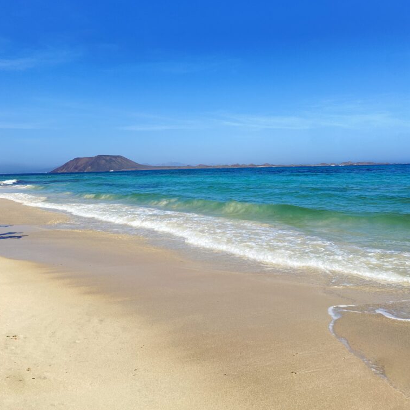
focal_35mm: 31
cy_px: 137
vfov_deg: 51.6
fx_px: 415
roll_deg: +0.9
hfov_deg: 52.5
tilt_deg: +6.5
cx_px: 204
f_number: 1.8
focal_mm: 4.25
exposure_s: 1/1838
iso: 32
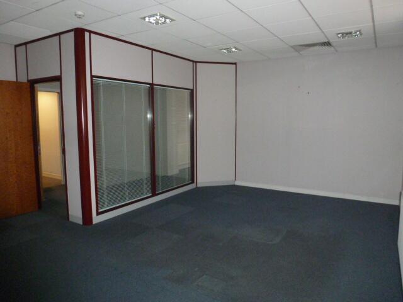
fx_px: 279
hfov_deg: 71.6
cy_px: 151
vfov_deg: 56.8
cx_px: 202
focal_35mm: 24
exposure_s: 1/40
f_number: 3.3
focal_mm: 4.3
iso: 640
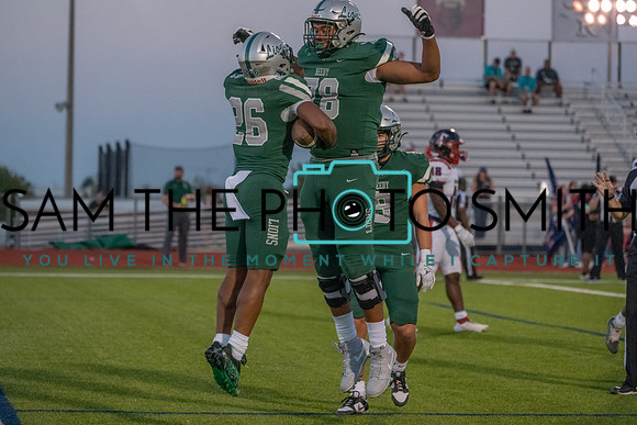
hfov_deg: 11.7
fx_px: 3097
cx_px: 318
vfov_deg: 7.9
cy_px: 212
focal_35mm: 175
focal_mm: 175
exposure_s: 1/1250
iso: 12800
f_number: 5.6
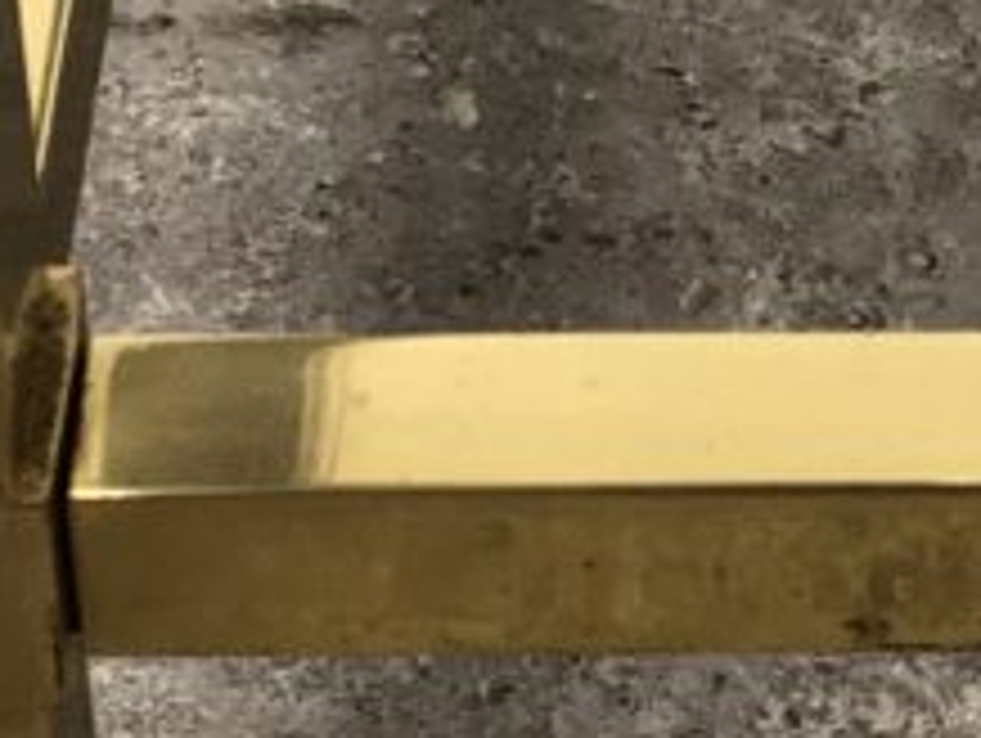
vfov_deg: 6.1
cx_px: 1642
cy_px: 135
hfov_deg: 7.9
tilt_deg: -41.1
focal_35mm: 244
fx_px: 6922
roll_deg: -4.3
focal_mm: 6
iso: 125
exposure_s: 1/33
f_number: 2.4
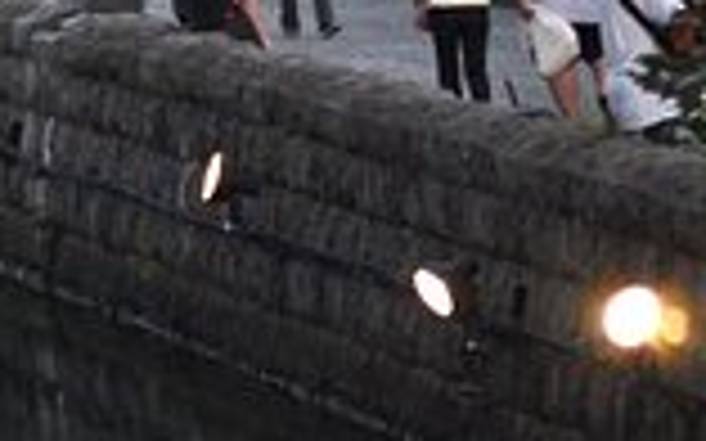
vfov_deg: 2.4
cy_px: 135
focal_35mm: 548
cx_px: -1520
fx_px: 10546
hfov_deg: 3.7
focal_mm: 55
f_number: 4
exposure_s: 1/30
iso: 450
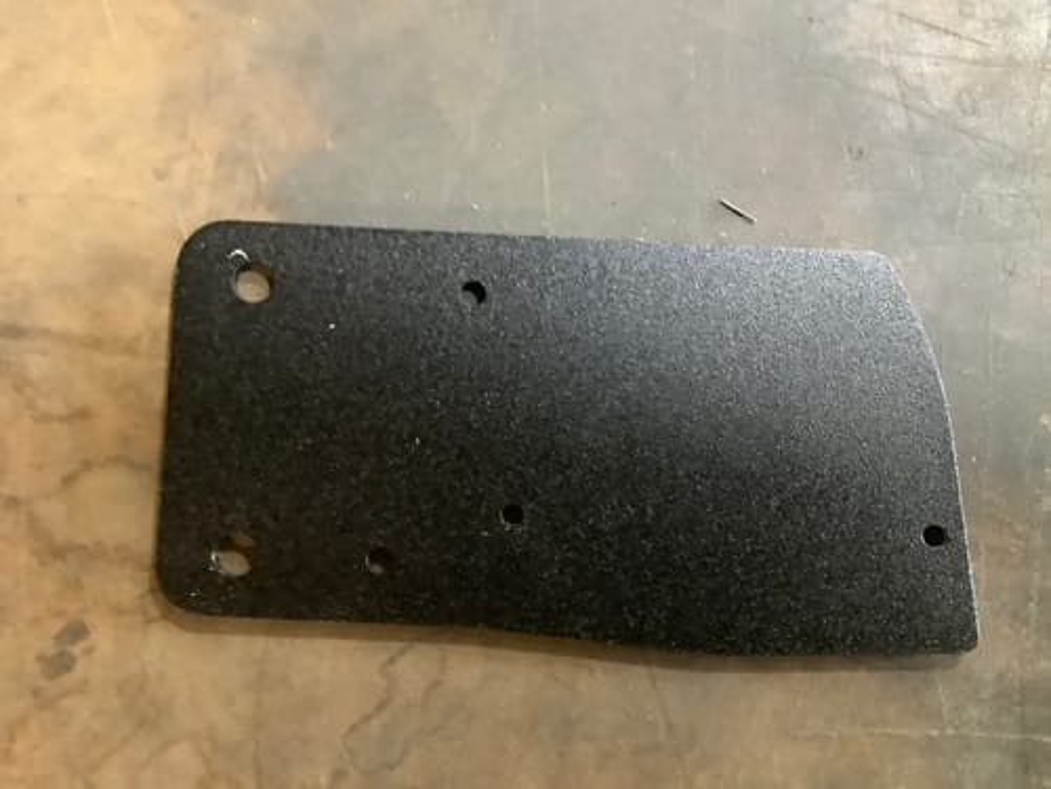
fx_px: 941
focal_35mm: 31
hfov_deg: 58.4
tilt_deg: -85.1
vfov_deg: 45.4
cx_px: 526
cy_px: 394
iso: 640
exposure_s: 1/17
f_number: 2.4
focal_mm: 3.3
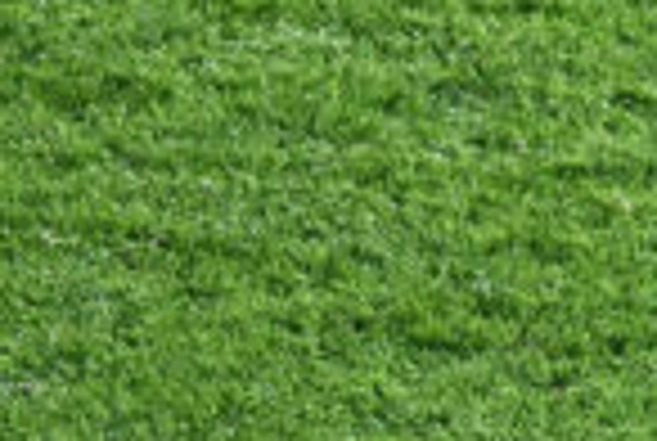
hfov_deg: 0.7
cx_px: 2336
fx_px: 56964
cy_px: -644
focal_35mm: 3115
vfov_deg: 0.4
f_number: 4.5
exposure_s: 1/2000
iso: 1800
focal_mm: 400
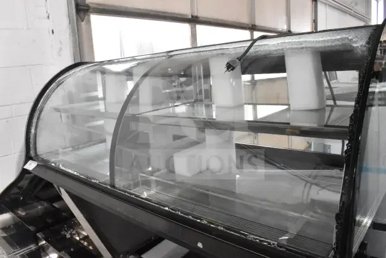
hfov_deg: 67.4
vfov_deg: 48.0
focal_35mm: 27
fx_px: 290
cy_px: 129
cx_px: 193
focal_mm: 18
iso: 6400
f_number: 8
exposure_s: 1/250
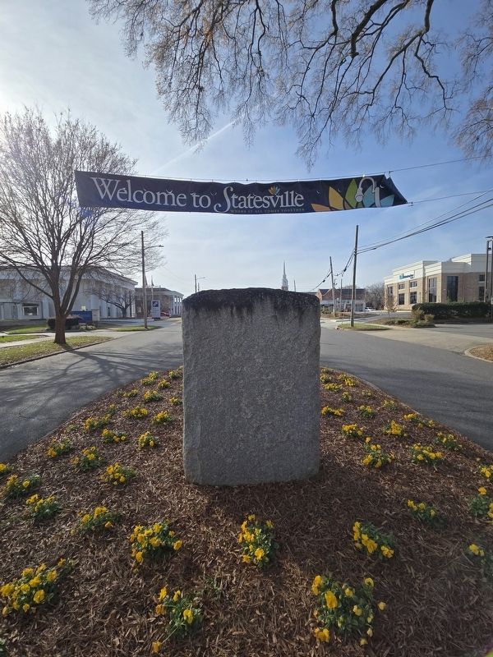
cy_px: 328
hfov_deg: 89.9
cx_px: 246
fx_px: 247
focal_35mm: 13
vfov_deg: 106.2
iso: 50
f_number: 2.2
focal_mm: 2.2
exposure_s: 1/2679
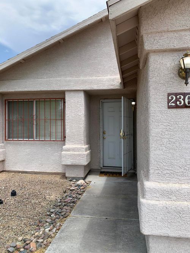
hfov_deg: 53.0
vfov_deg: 67.3
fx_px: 190
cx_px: 95
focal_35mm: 26
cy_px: 126
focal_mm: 4.25
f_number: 1.8
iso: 25
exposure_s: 1/856
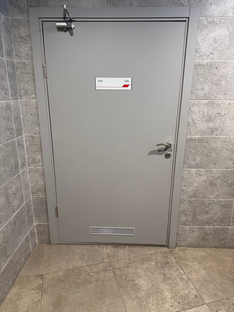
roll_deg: +0.0
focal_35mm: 24
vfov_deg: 71.6
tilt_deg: -16.8
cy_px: 156
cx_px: 117
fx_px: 216
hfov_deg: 56.8
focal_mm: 6.86
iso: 320
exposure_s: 1/50
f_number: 1.78
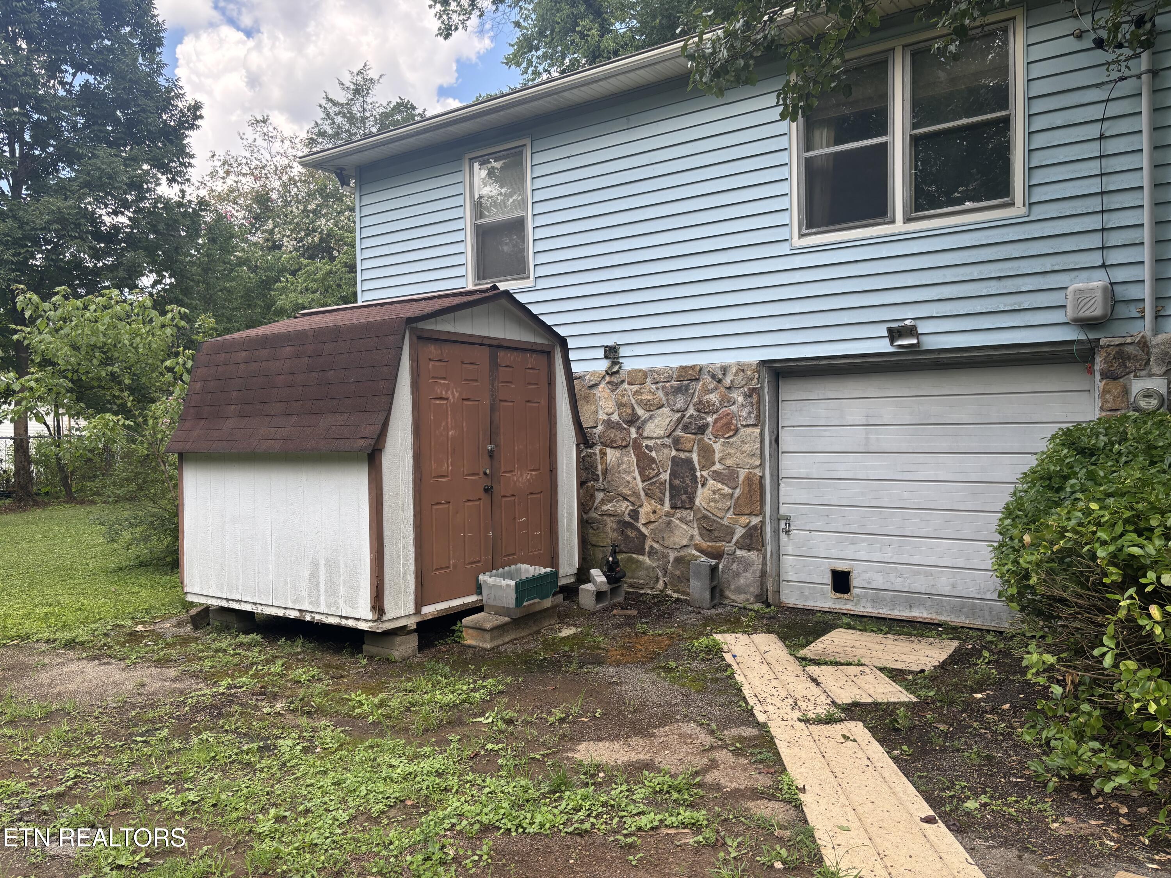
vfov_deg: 53.1
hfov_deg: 67.3
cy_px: 439
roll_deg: +0.6
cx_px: 586
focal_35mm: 26
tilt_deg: -1.1
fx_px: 880
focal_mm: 5.96
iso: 50
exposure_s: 1/565
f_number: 1.6
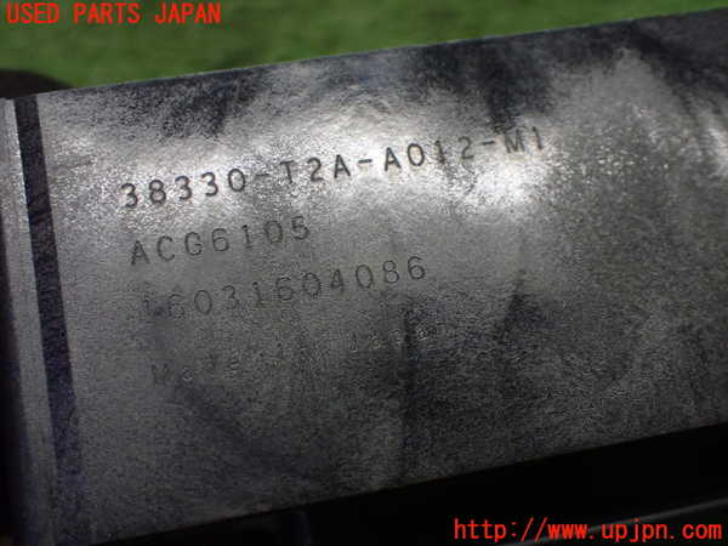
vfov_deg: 29.1
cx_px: 364
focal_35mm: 50
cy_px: 273
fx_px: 1052
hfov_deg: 38.2
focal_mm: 9.01
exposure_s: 1/125
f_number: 3.2
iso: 800
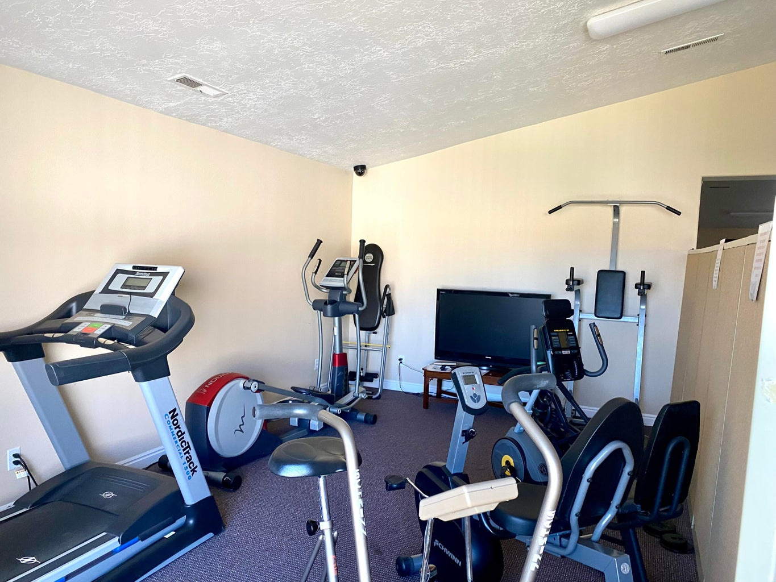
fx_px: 583
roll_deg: -2.2
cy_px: 291
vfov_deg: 53.1
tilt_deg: -5.2
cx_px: 388
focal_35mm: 26
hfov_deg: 67.3
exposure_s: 1/94
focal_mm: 4.25
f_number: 1.8
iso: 125
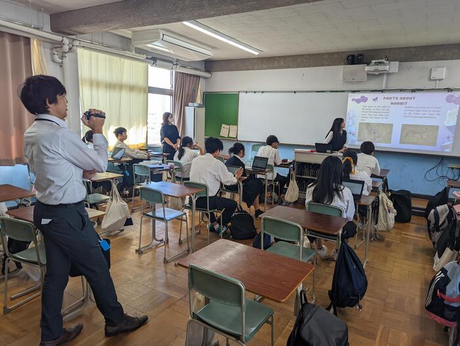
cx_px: 230
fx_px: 319
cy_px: 173
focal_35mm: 24
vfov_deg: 56.9
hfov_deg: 71.5
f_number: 1.85
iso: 34
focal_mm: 6.81
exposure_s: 1/153
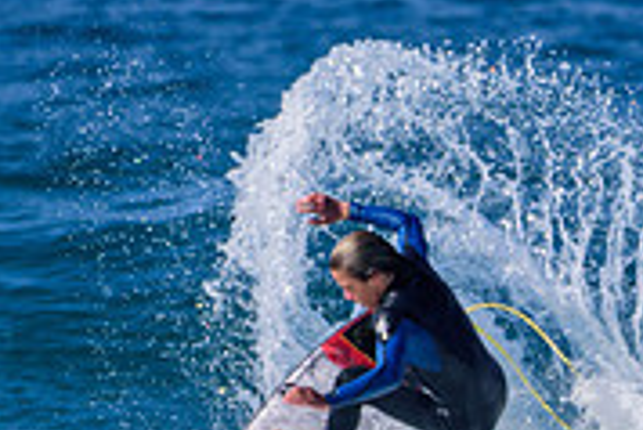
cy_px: 551
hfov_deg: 0.8
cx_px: 376
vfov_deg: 0.6
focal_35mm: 2440
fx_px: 43615
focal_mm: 500
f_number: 5.6
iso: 200
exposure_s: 1/2000
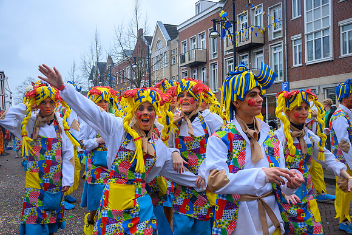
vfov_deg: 36.9
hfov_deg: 53.1
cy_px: 118
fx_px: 352
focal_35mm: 36
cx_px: 176
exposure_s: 1/640
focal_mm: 24
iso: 400
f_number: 5
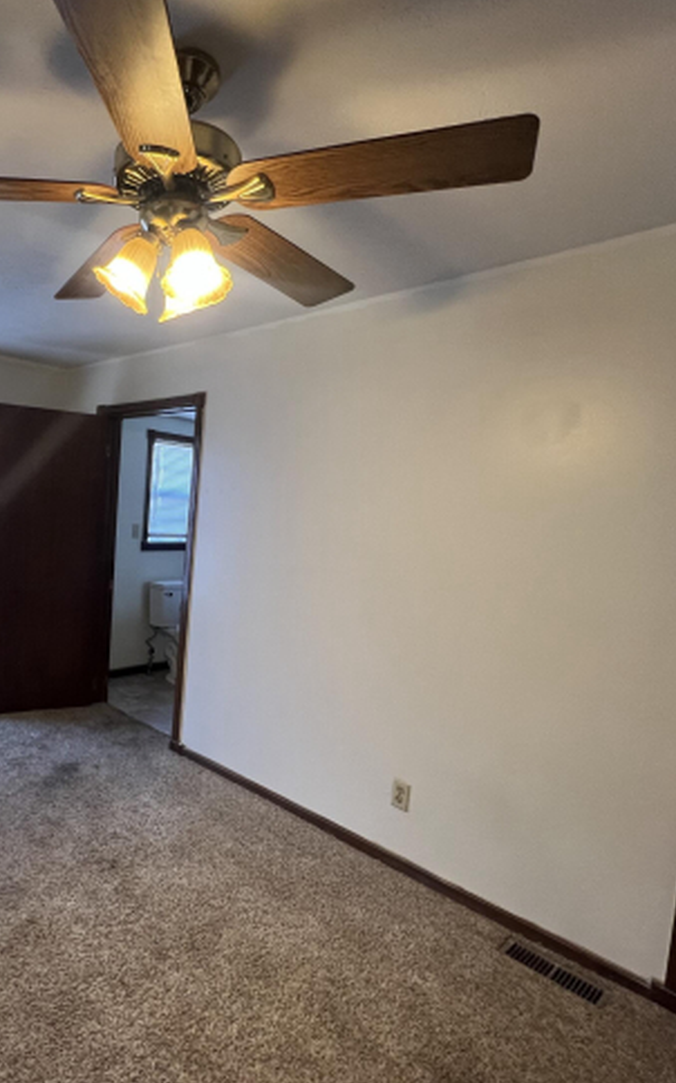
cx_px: 142
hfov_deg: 57.8
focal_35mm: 19
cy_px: 546
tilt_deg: -4.9
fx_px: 561
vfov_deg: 88.0
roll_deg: -4.2
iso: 160
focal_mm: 1.57
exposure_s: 1/60
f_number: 1.8
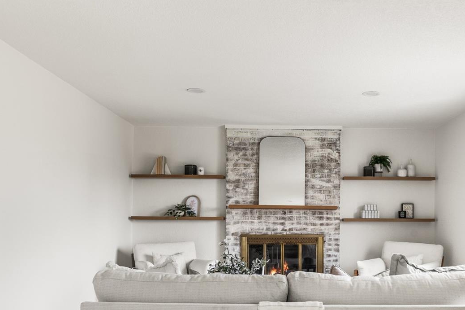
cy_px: 226
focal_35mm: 37
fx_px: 478
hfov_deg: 51.3
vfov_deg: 35.3
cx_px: 293
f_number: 8
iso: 640
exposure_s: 1/13
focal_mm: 24
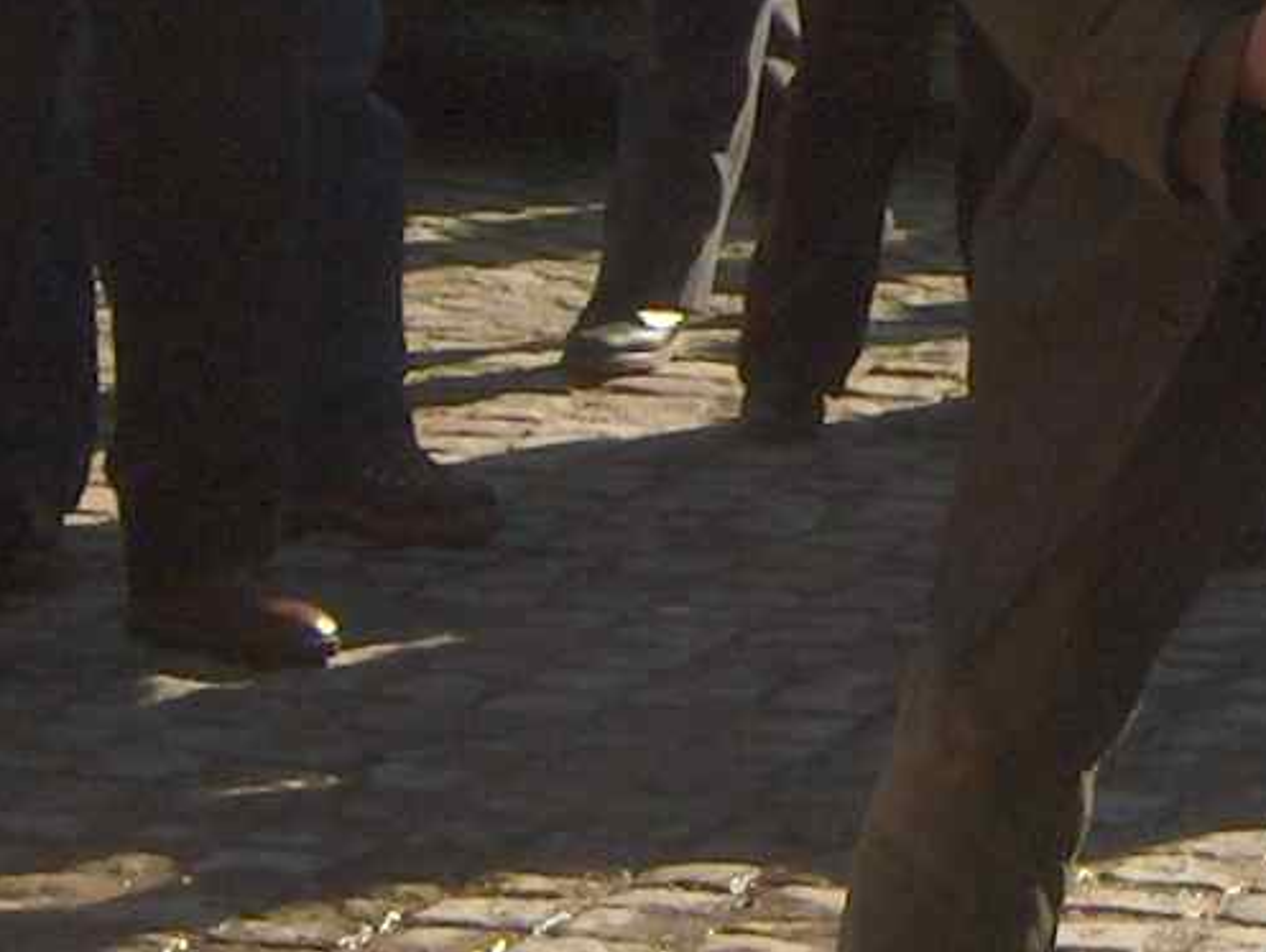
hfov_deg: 9.5
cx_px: 1547
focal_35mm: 204
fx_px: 7468
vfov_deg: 7.2
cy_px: -230
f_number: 4.8
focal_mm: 8
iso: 100
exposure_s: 1/578
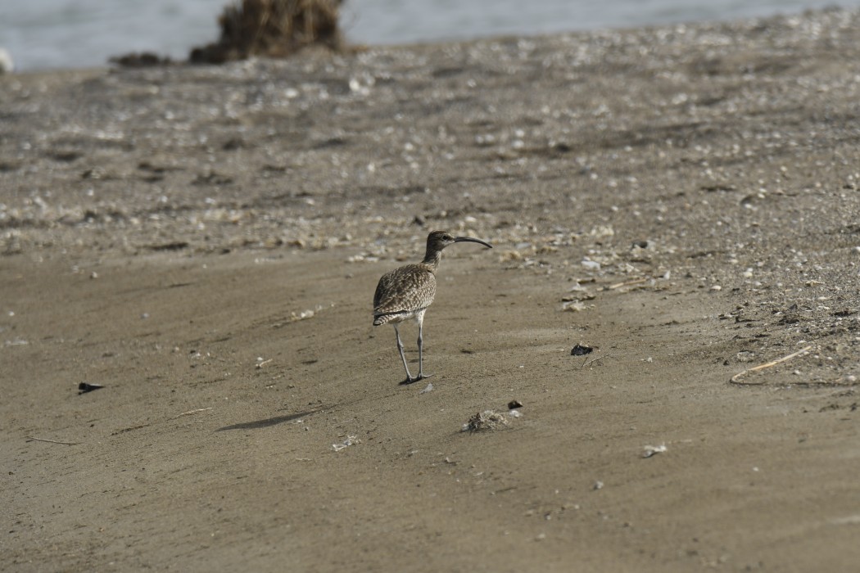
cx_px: 430
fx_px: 21498
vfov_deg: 1.5
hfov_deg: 2.3
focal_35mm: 900
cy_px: 286
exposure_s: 1/500
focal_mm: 600
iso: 200
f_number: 9
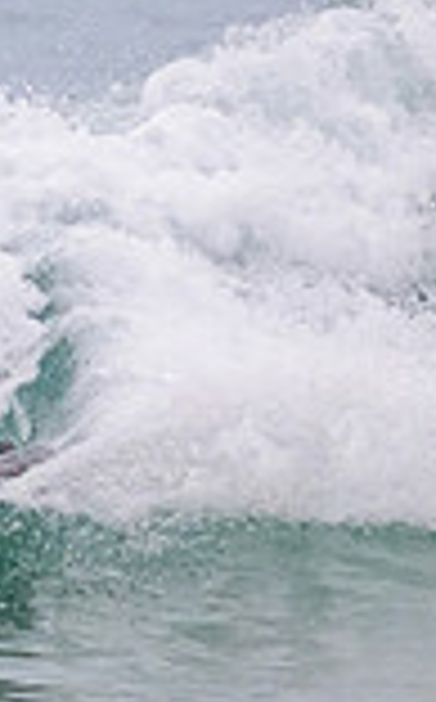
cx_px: -557
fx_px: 62934
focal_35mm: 3298
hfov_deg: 0.4
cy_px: 266
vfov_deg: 0.6
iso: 4000
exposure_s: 1/1250
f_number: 11
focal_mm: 800
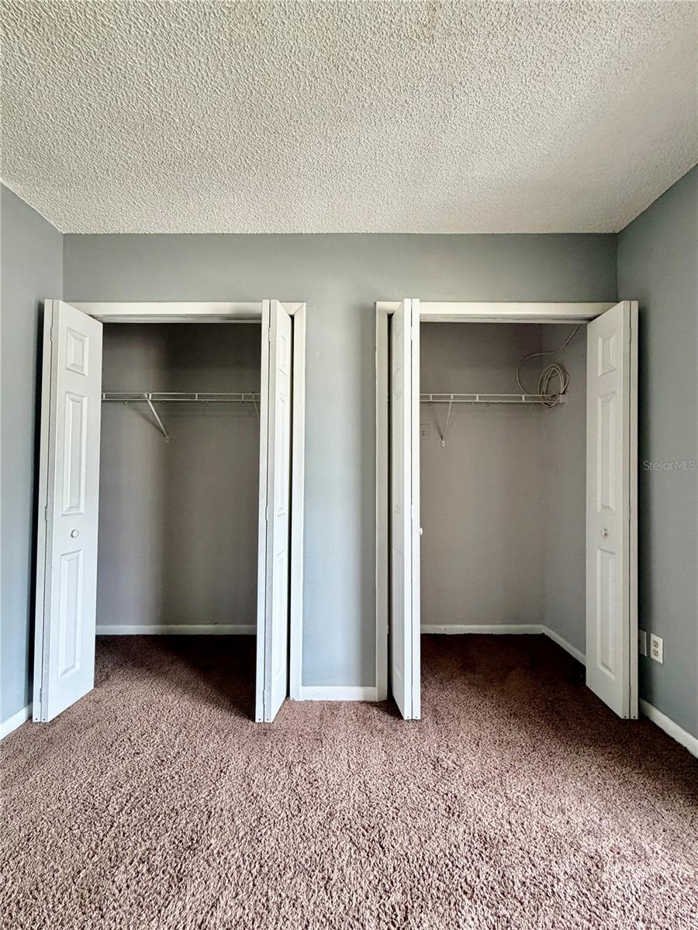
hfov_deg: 85.7
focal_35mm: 14
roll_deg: -2.2
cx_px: 349
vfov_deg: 102.1
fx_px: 376
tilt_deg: +2.1
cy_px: 465
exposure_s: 1/105
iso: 320
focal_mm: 2.22
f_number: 2.2
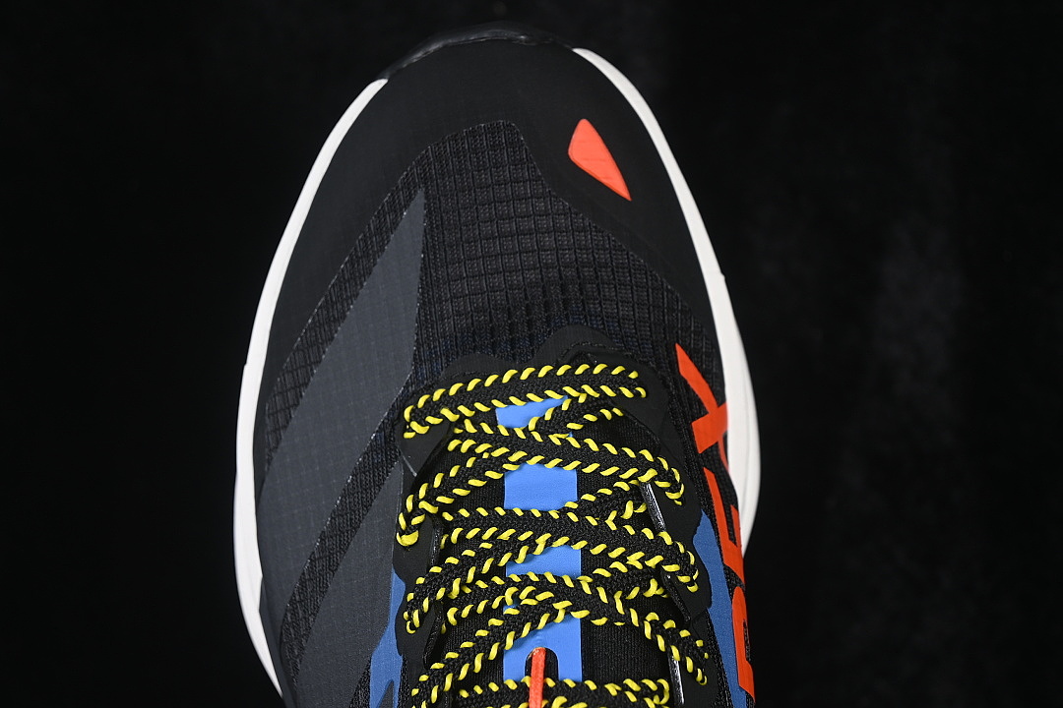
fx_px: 2214
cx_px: 532
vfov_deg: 18.2
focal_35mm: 75
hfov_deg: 27.0
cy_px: 354
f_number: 6.3
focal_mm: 50
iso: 160
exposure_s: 1/60
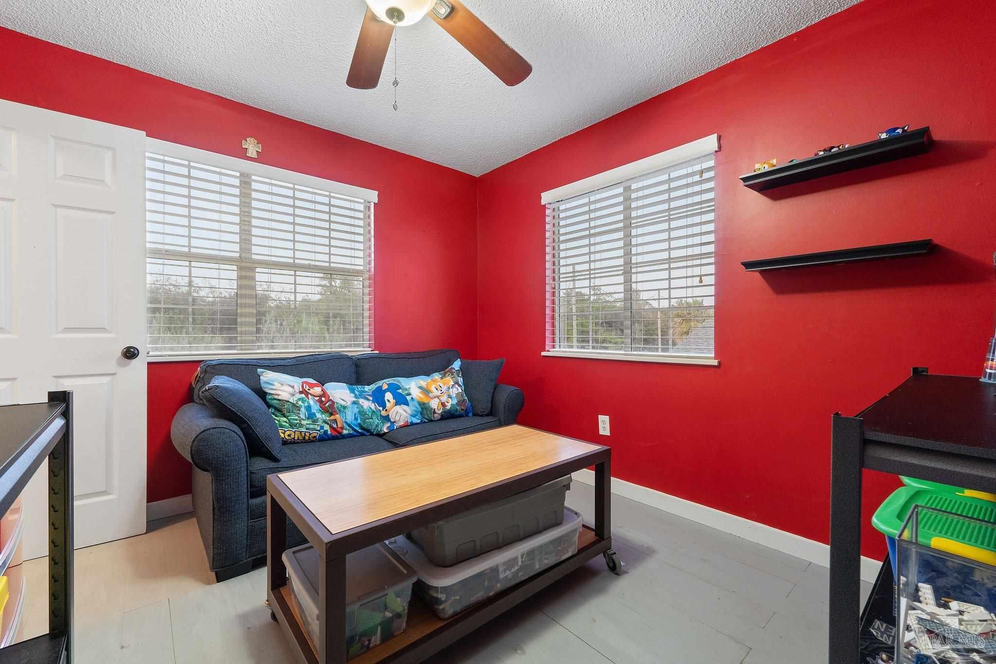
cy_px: 332
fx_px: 415
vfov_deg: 77.3
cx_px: 498
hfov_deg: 100.4
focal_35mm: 15
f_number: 8
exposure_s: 1.6
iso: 400
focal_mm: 10
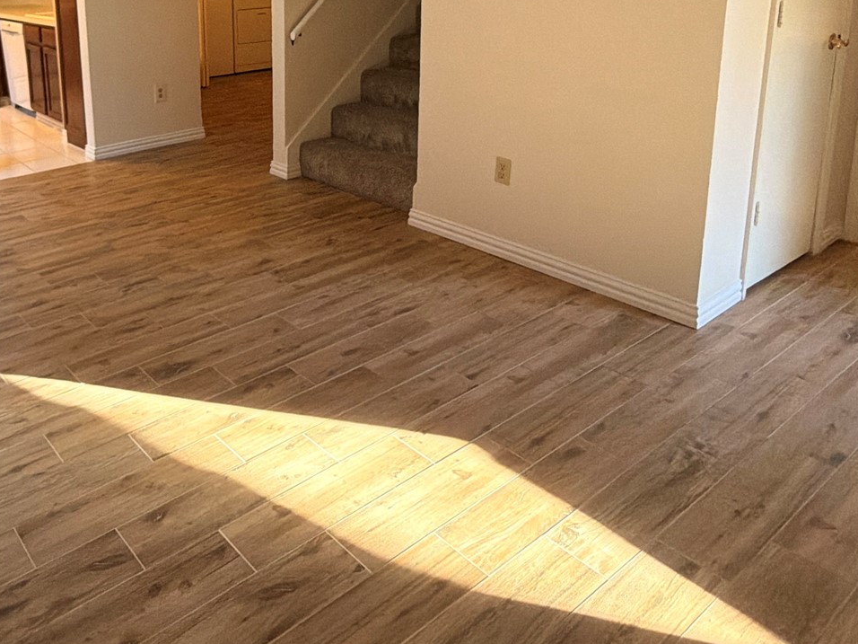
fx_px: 744
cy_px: 92
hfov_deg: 56.4
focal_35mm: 30
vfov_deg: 43.6
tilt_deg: -11.3
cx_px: 195
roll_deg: +3.0
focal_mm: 2.22
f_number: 2.2
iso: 160
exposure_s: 1/60
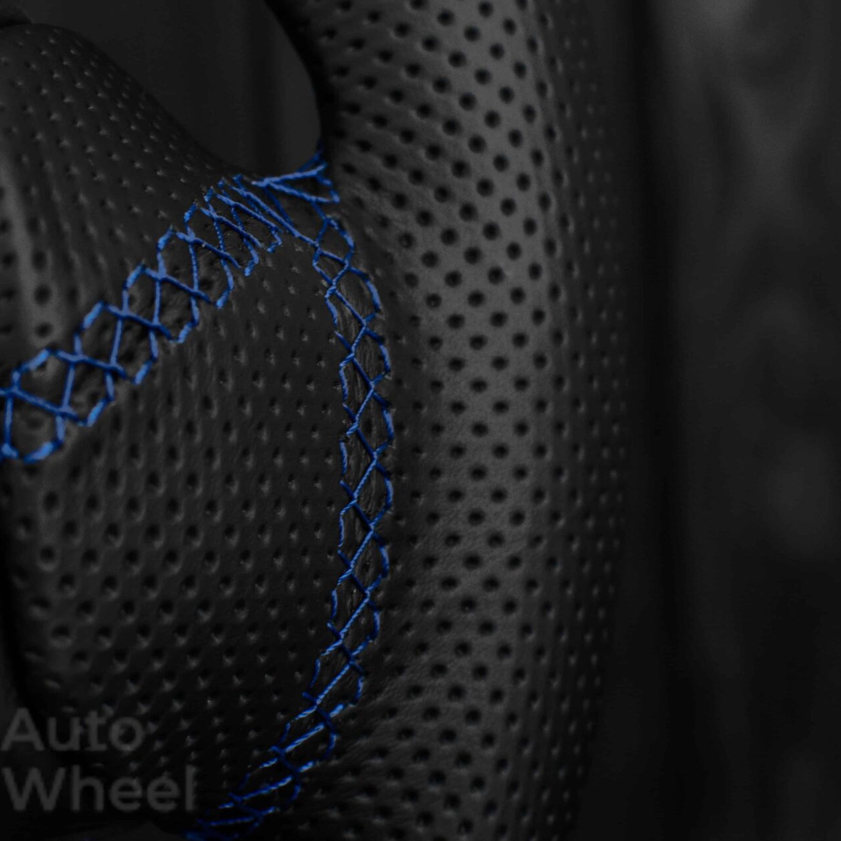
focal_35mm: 90
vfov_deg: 19.3
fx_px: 2470
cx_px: 332
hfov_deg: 19.3
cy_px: 386
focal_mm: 35
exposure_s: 1/125
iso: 500
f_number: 6.3
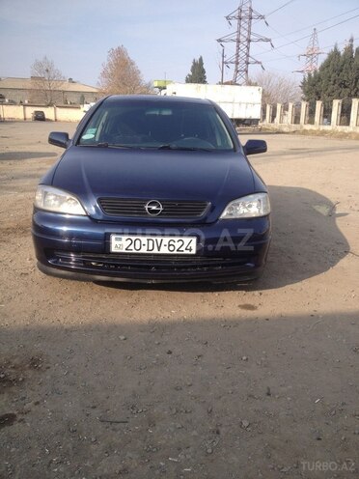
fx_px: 484
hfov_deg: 40.7
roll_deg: +1.3
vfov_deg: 52.6
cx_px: 180
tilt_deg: -14.6
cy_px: 240
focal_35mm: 35
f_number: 2.4
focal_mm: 4.28
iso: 50
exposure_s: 1/836
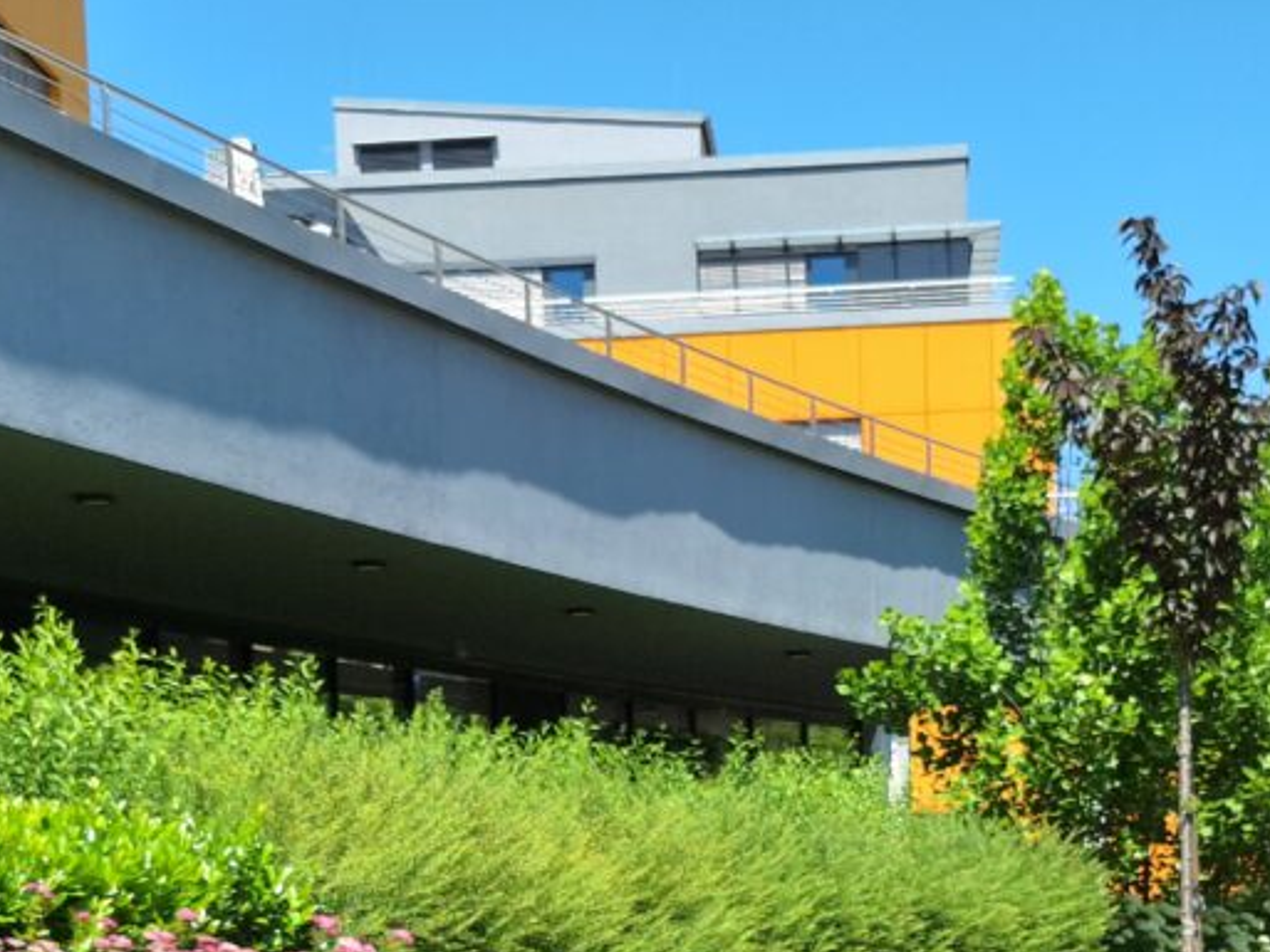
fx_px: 3156
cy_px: 1288
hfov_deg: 22.8
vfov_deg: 16.1
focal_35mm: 86
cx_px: 644
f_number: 1.8
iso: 40
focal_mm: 5.54
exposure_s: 1/1253
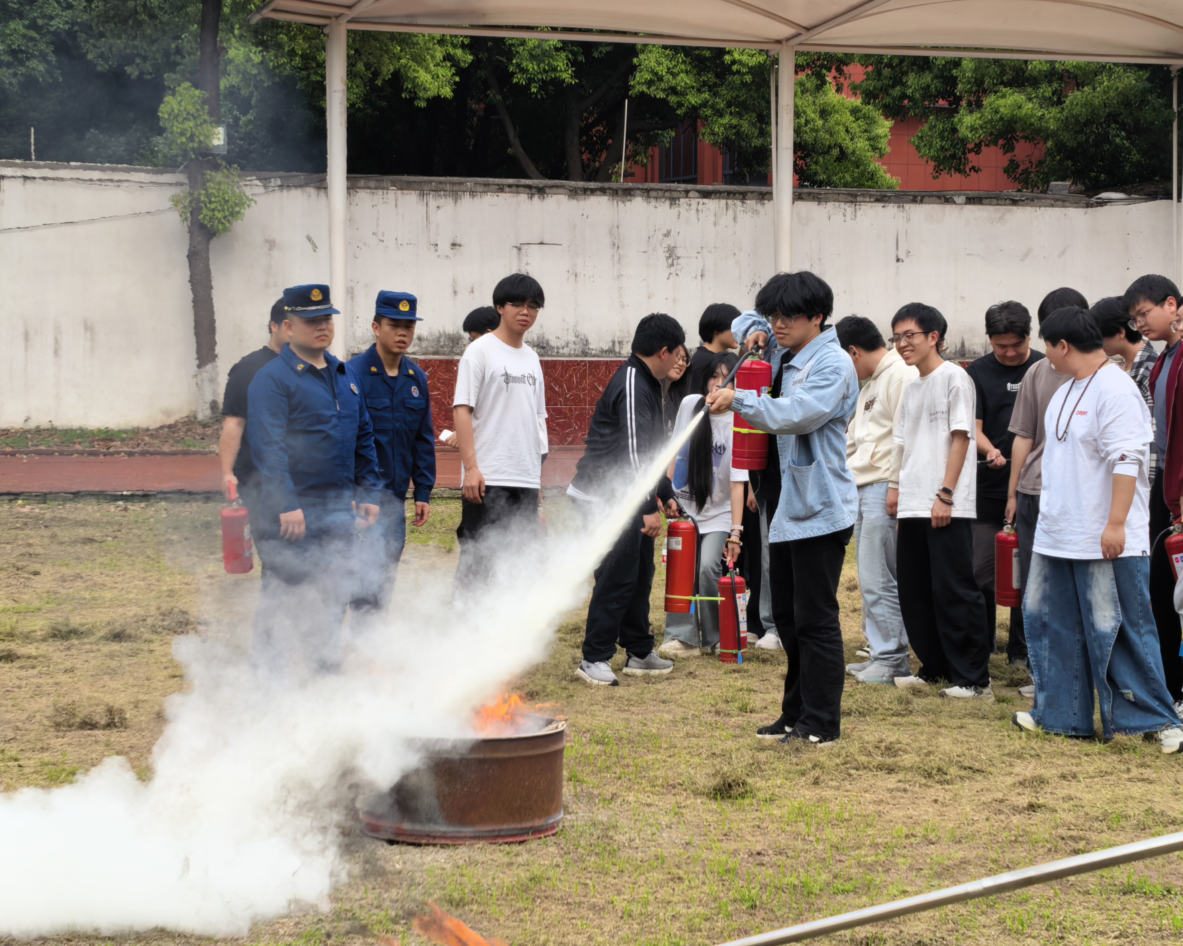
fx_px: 2766
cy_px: 474
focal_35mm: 79
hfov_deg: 24.1
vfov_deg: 19.4
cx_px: 568
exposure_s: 1/1661
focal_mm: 5.75
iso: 50
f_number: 2
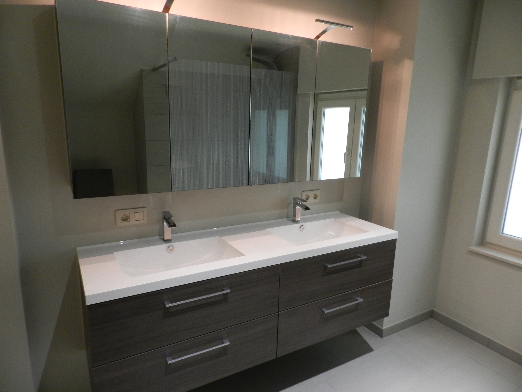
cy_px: 196
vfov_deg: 58.9
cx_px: 261
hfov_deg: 73.9
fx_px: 347
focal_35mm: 23
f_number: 3.4
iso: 400
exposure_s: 1/15
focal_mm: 4
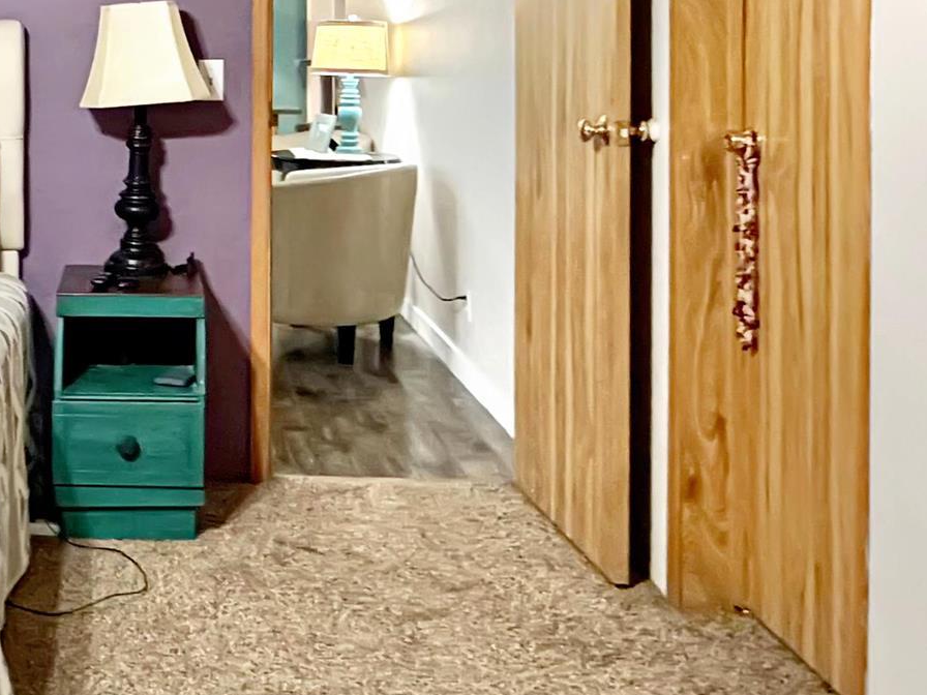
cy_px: 297
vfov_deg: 30.2
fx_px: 1285
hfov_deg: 37.3
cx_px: 106
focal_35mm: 48
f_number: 2.2
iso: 1000
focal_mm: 2.22
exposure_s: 1/60
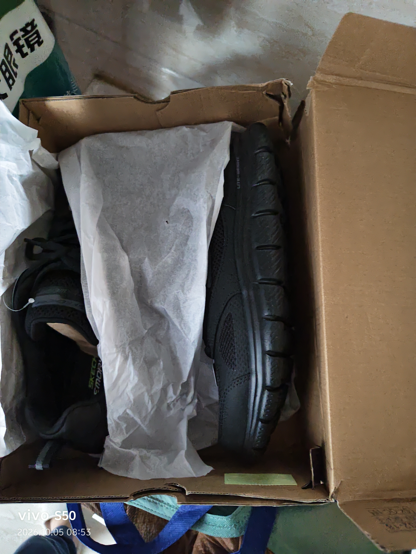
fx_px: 369
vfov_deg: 73.9
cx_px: 208
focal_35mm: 23
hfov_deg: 58.9
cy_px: 277
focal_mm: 5.56
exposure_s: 1/14.3
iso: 5464
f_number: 1.88
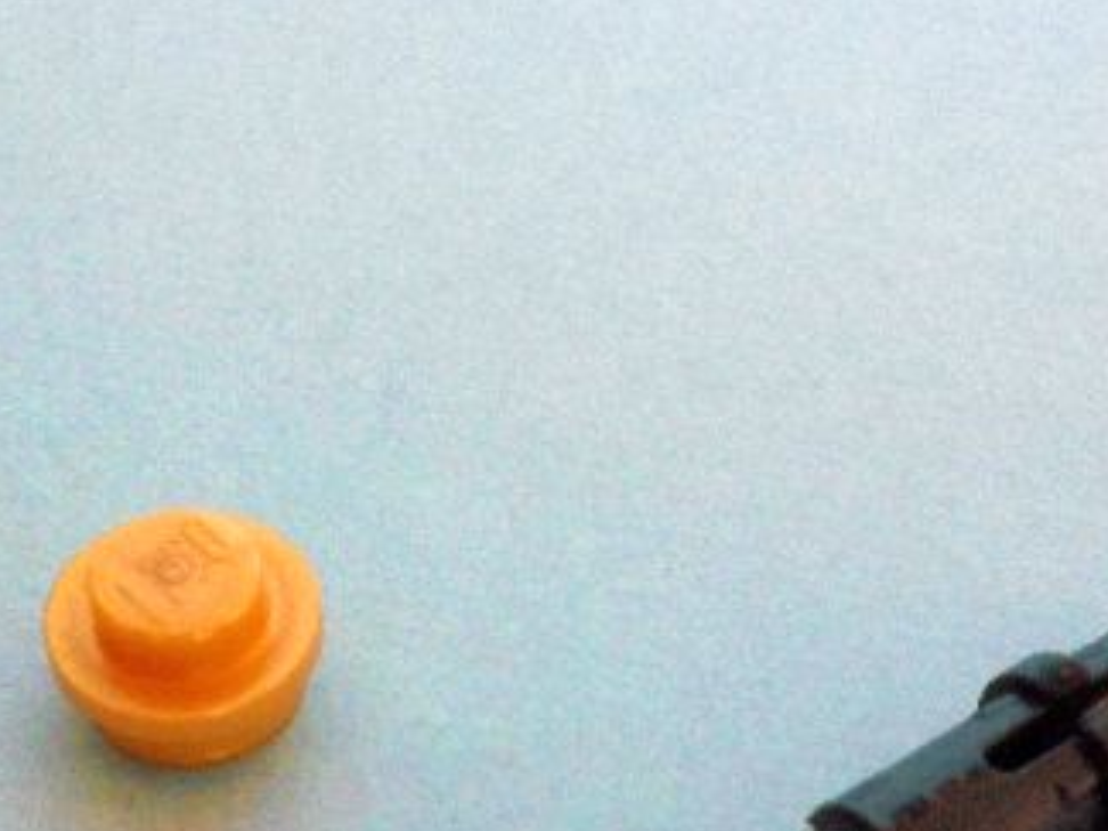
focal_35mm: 79
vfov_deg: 18.4
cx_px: 677
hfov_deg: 24.7
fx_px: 2529
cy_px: 732
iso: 320
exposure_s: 1/15
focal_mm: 5.7
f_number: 3.7
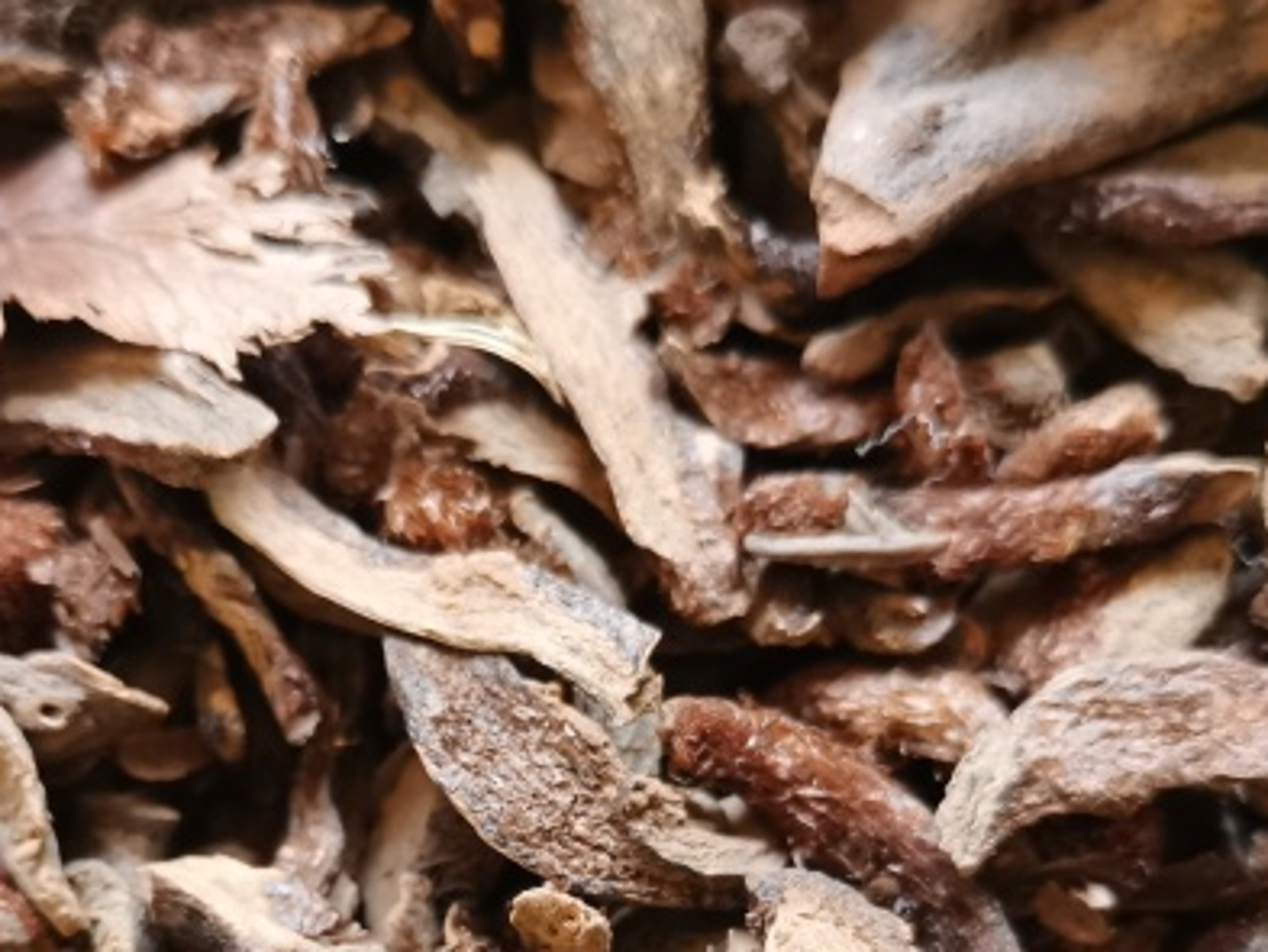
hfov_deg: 34.8
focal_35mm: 55
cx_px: 523
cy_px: 900
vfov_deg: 25.5
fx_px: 2015
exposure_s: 1/100
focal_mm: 5.58
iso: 800
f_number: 1.8
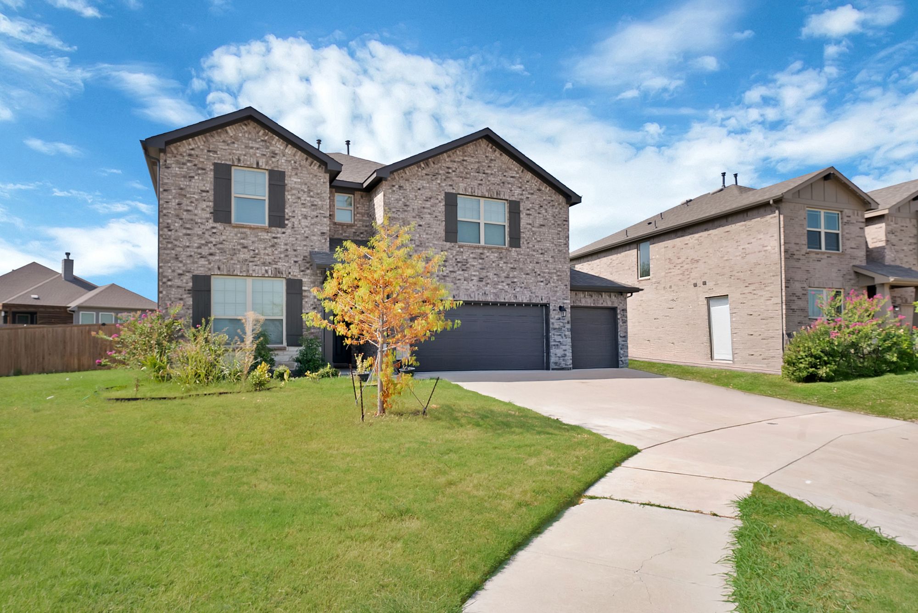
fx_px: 536
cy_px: 306
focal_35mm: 21
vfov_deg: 59.5
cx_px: 459
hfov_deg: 81.2
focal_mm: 21
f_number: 9
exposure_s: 1/200
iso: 640
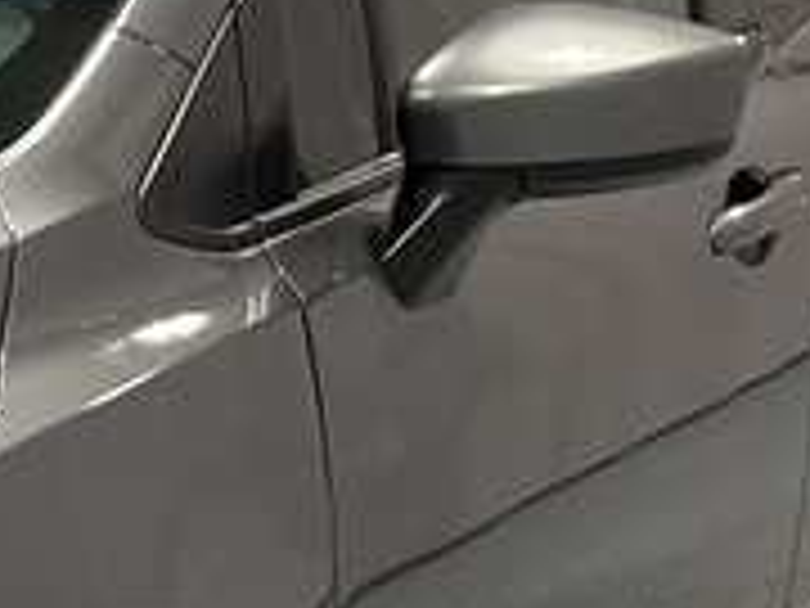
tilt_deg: -13.4
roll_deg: +0.2
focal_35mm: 155
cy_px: 766
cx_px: -603
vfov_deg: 9.4
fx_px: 3627
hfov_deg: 11.8
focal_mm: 3
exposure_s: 1/60
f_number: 1.8
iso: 80
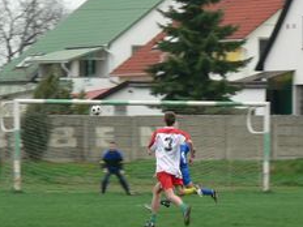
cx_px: 162
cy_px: 100
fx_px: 3107
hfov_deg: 5.6
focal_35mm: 355
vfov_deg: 4.2
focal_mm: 35.4
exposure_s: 1/80
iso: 64
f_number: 3.3
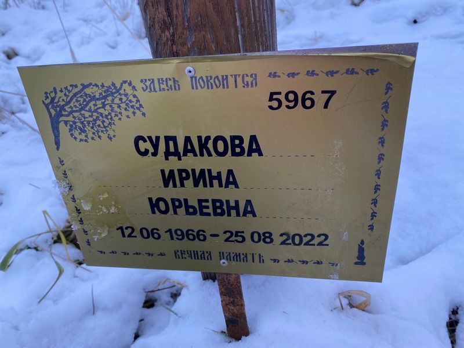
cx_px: 232
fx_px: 349
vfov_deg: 53.1
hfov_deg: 67.3
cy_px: 174
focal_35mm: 26
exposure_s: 1/125
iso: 32
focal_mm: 4.25
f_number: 1.8
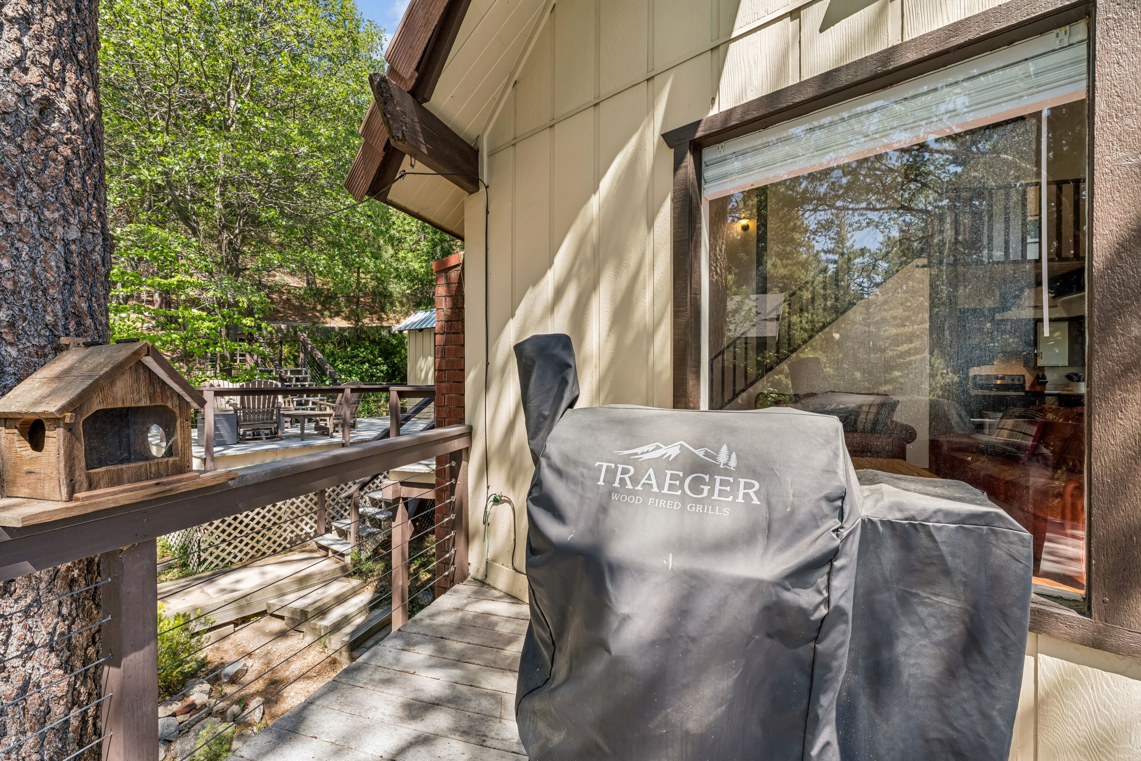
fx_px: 517
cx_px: 570
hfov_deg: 95.7
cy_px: 380
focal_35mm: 16
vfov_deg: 72.7
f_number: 13
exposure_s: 1/20
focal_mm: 16.3
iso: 100
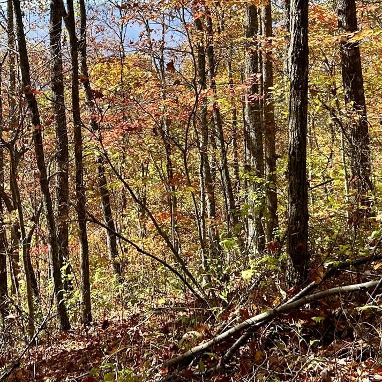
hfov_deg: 25.3
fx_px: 824
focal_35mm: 66
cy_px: 122
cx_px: 34
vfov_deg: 25.9
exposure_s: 1/1553
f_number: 1.5
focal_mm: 5.7
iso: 50
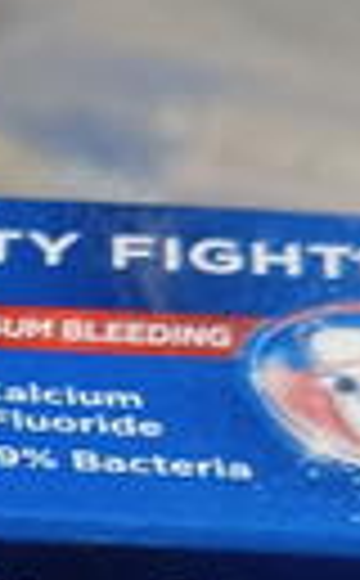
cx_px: -590
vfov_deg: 12.0
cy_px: 735
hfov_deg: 7.1
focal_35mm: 171
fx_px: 2699
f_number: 1.8
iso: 400
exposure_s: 1/25
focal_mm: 4.05
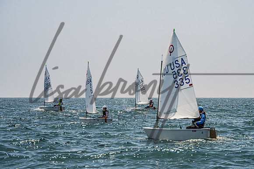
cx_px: 169
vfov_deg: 9.5
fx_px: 1017
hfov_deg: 14.2
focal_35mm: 144
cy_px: 76
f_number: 6.3
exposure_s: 1/1600
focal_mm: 105
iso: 250
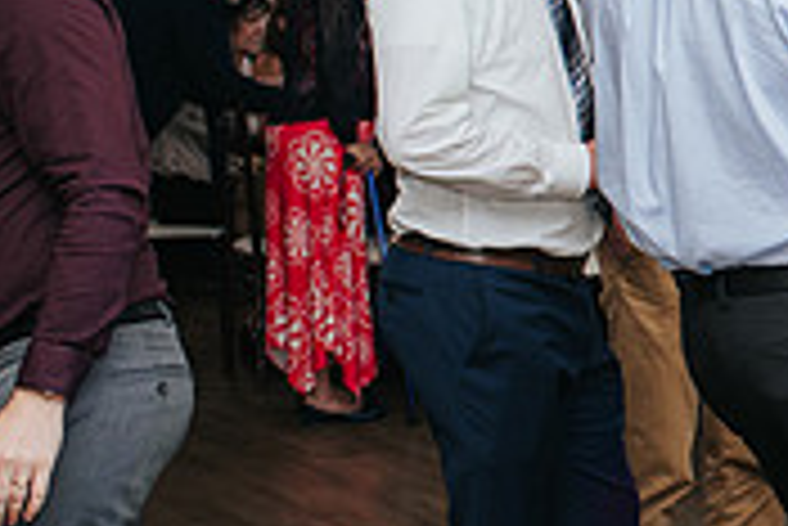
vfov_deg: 10.3
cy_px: 216
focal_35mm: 133
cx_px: 1191
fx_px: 2914
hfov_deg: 14.4
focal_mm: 35
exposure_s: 1/200
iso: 800
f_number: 3.2
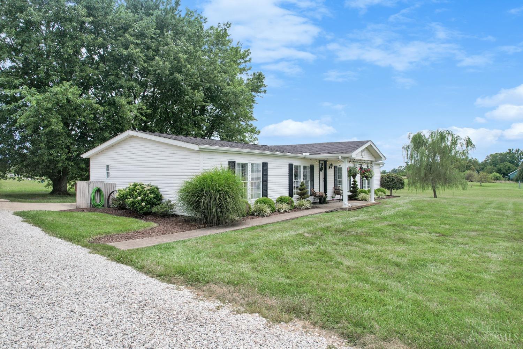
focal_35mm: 22
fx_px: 319
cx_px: 262
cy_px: 174
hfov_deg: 78.6
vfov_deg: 57.2
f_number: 2.8
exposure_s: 1/2000
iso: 100
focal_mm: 8.38
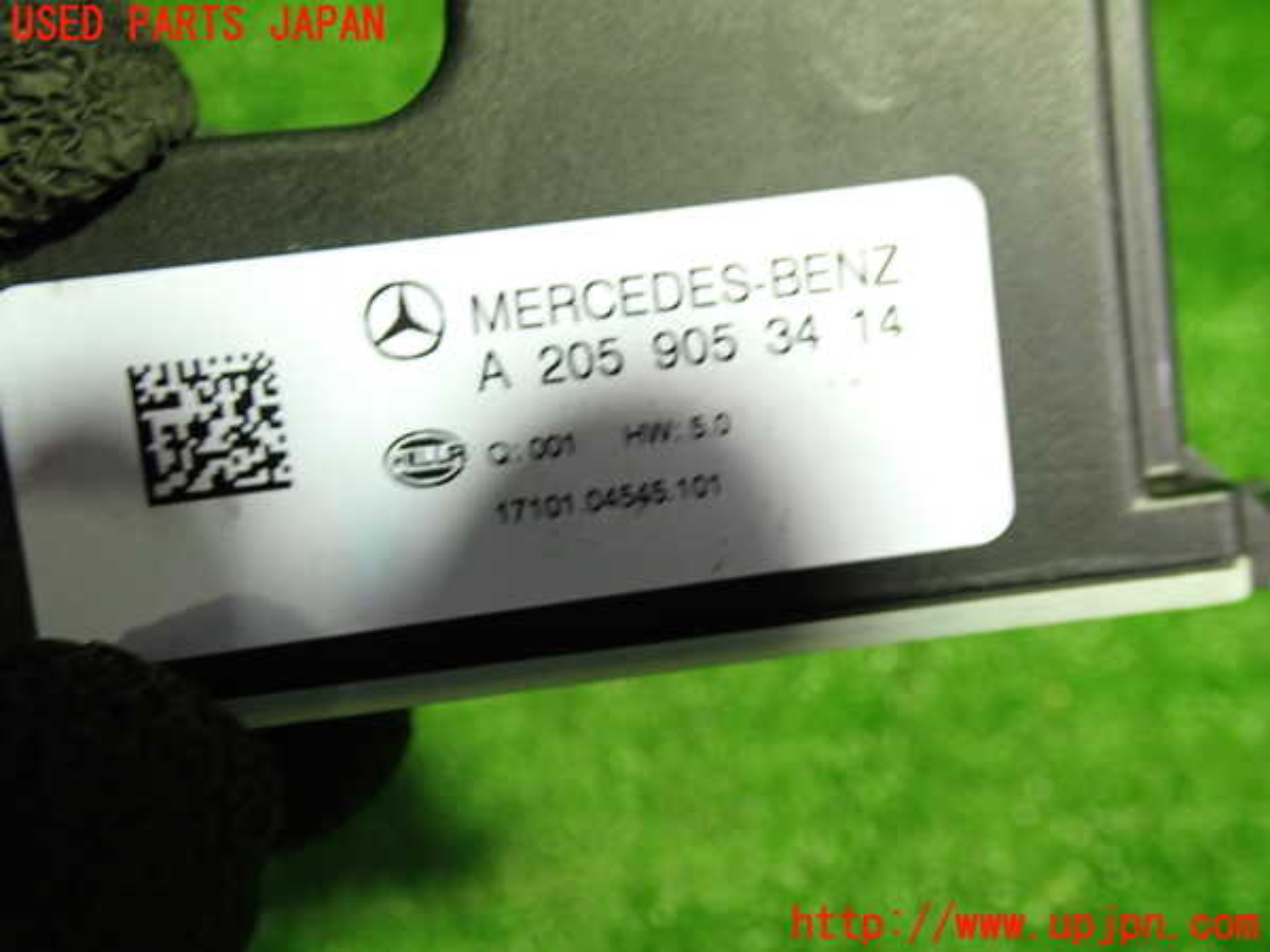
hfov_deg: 51.4
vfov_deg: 39.7
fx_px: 1321
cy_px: 476
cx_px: 635
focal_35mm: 36
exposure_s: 1/40
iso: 400
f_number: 2.5
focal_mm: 6.37
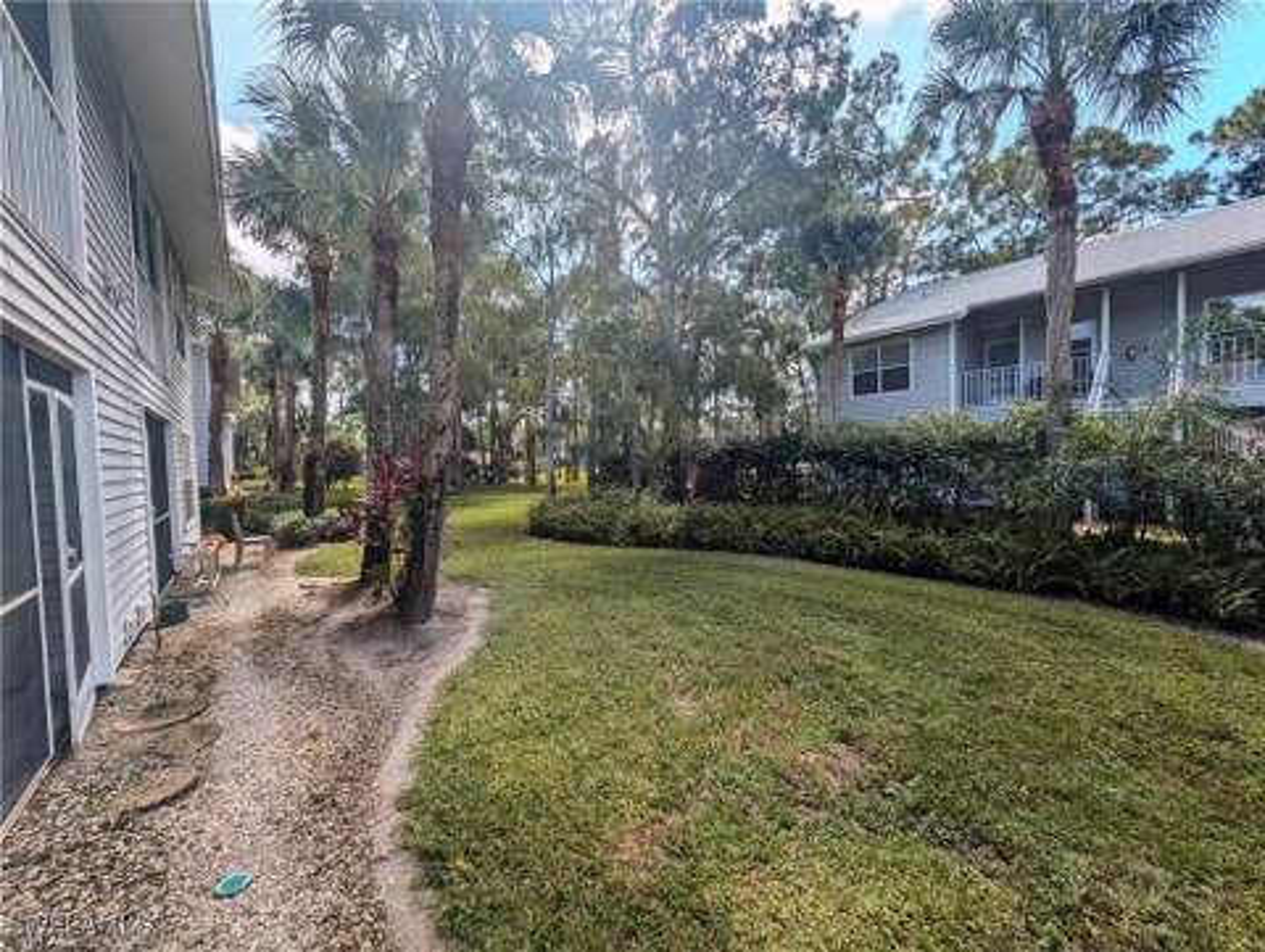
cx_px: 632
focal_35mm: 12
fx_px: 439
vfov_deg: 94.6
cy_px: 476
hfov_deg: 110.5
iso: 36
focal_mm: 2.23
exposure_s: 1/1271
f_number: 1.95
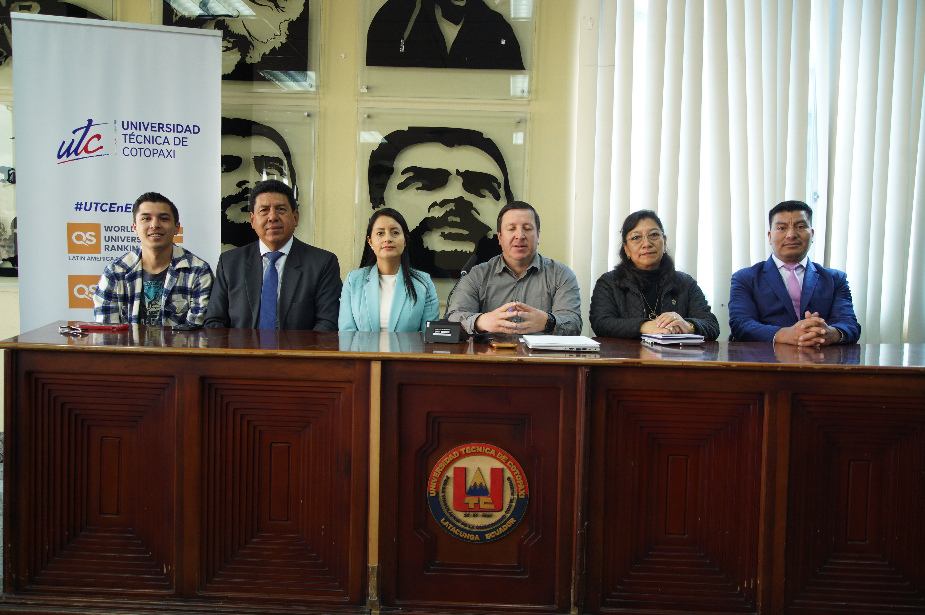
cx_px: 462
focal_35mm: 31
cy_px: 308
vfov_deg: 42.3
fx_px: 796
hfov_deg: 60.3
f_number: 4
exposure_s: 1/100
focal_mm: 31
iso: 1600
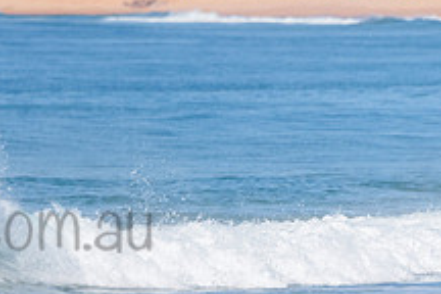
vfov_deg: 1.0
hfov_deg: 1.5
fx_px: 16487
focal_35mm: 1346
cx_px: -63
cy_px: 203
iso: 125
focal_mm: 500
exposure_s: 1/2000
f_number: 5.6
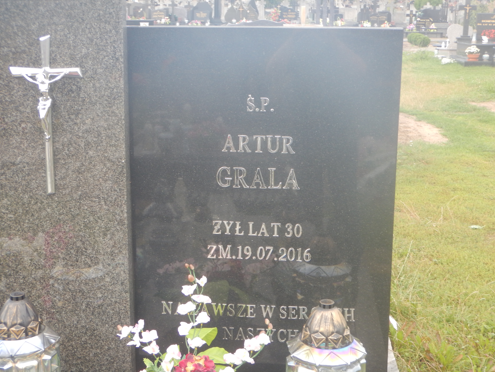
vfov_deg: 27.5
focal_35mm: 53
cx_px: 250
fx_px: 758
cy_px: 187
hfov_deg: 36.2
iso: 125
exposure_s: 1/100
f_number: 4.3
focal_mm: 9.2
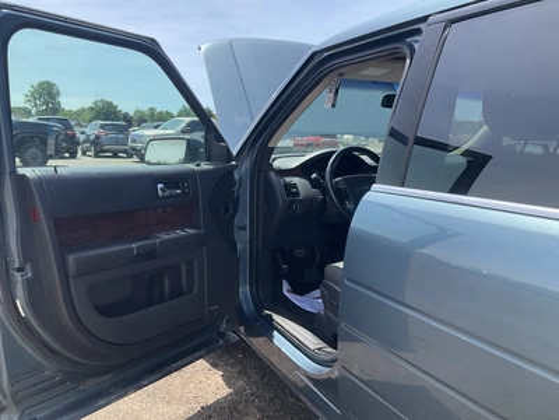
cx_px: 280
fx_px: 468
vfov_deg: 48.2
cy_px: 210
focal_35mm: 29
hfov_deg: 61.7
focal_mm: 3
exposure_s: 1/627
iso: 25
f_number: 1.8
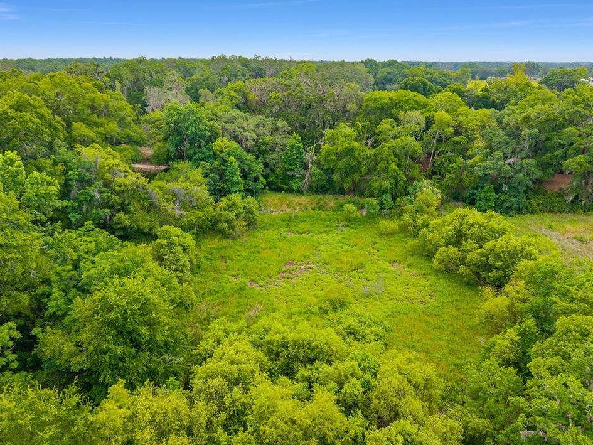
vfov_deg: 53.1
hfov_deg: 67.3
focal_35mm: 26
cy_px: 229
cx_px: 298
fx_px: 445
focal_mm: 8.67
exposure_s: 1/1600
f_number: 1.8
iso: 410
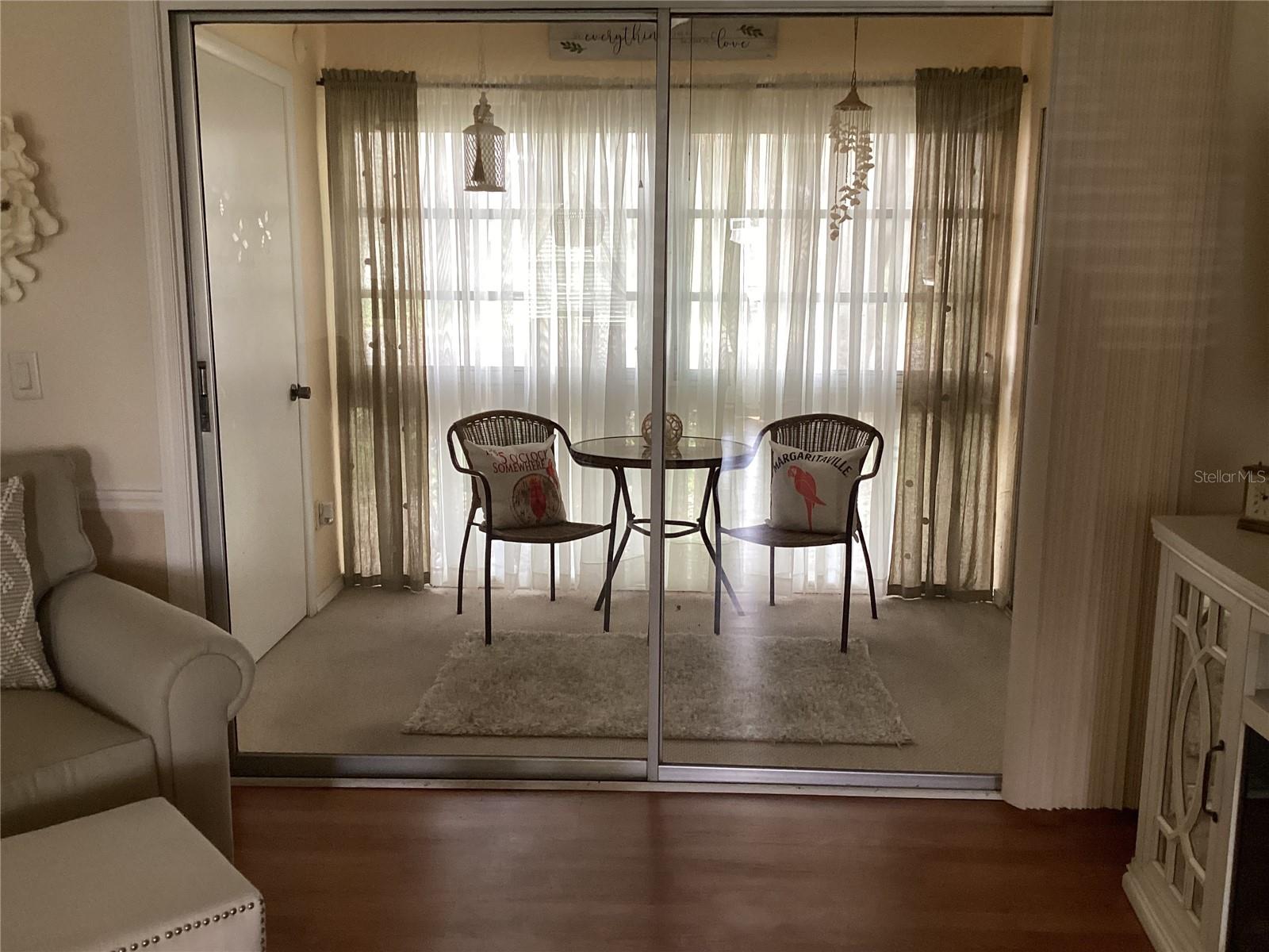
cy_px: 476
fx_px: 1136
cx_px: 634
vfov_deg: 45.4
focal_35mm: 31
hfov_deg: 58.4
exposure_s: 1/50
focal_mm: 3.3
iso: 125
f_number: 2.4
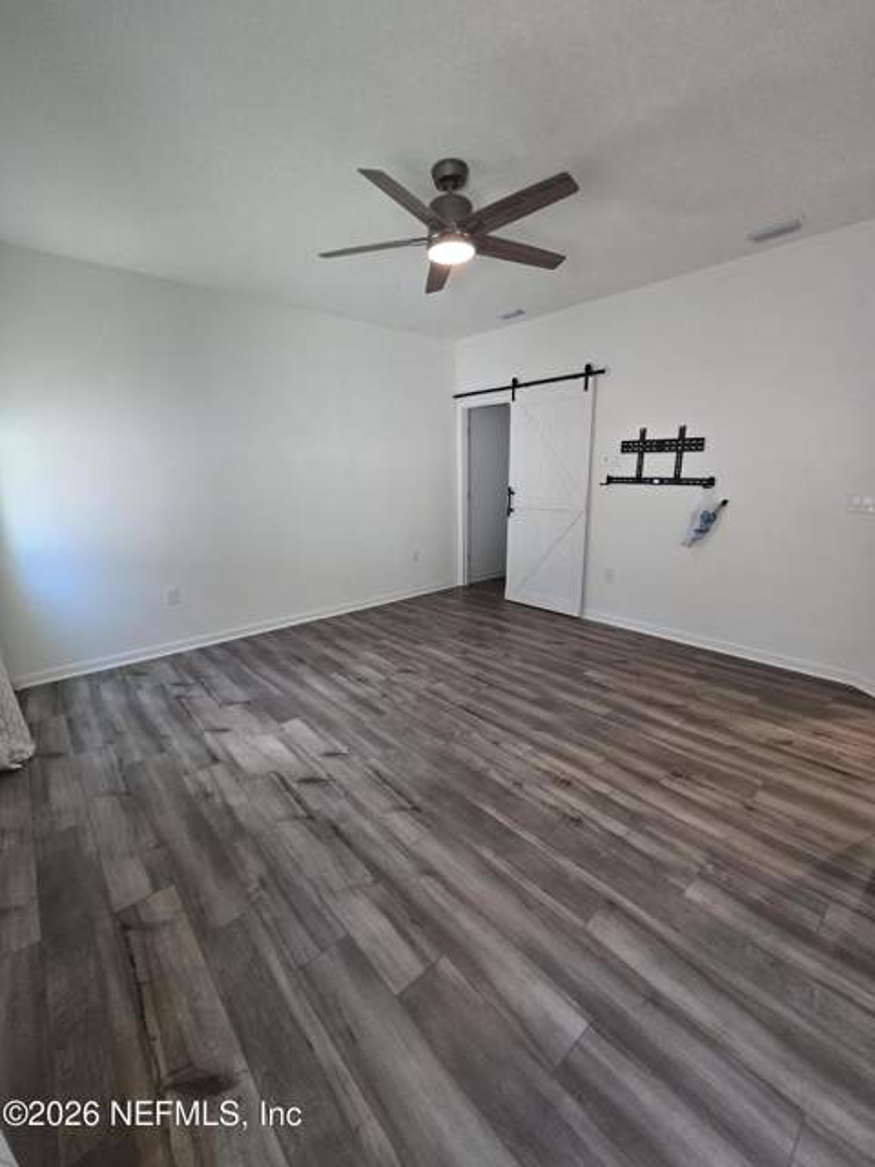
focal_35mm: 13
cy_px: 584
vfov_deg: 106.2
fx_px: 438
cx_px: 438
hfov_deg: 89.9
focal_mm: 2.2
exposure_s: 1/60
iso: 500
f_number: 2.2
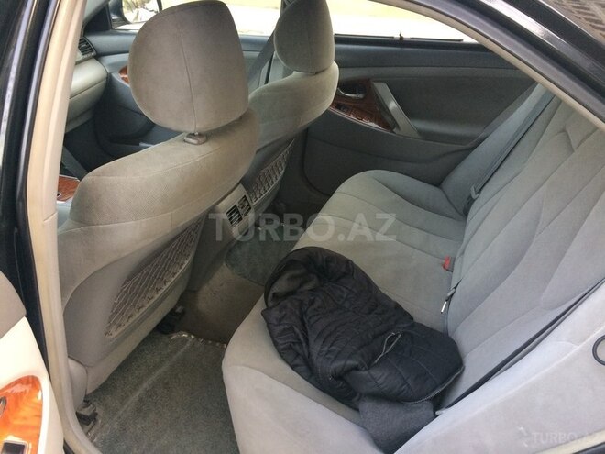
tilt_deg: -33.1
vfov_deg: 48.2
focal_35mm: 29
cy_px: 227
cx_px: 302
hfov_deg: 61.7
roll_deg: -5.1
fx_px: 507
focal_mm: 4.15
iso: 80
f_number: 2.2
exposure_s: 1/33
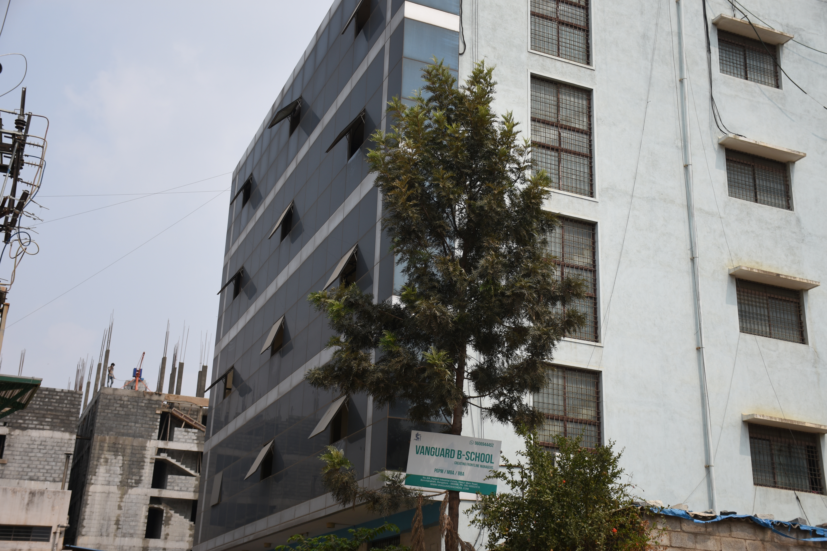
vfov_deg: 29.9
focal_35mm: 45
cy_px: 276
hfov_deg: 43.6
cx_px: 414
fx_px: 1034
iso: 100
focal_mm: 30
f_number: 4
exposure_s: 1/1250
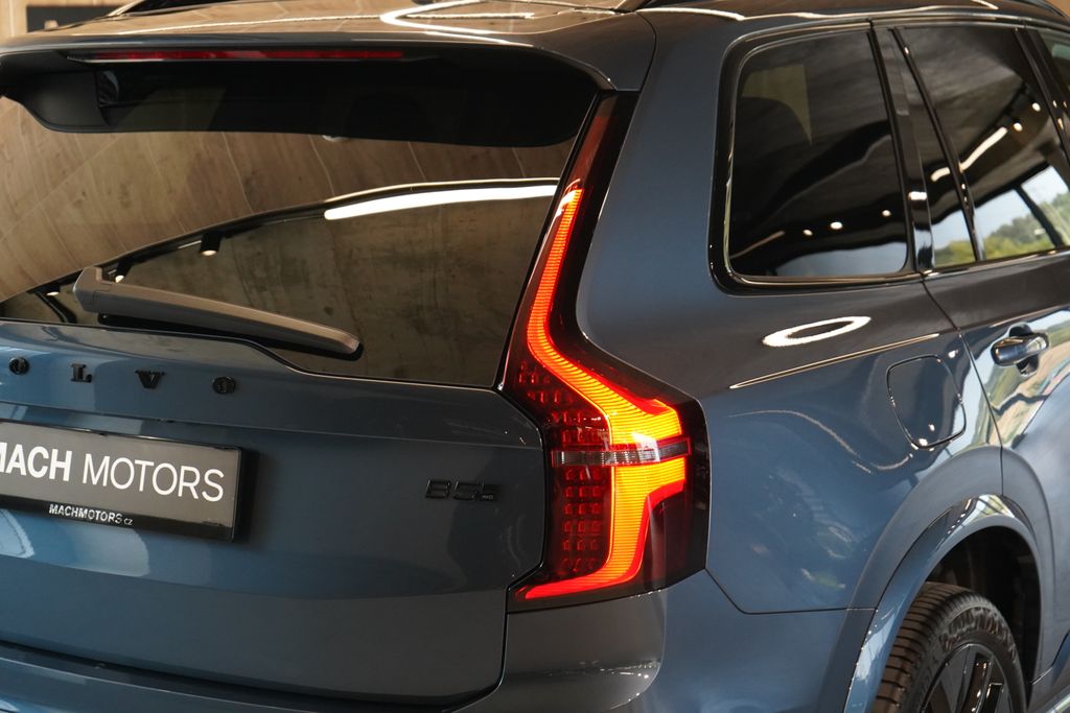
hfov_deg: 28.8
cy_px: 356
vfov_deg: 19.5
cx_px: 535
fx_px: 2081
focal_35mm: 70
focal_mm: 70
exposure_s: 1/160
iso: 5000
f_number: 5.6
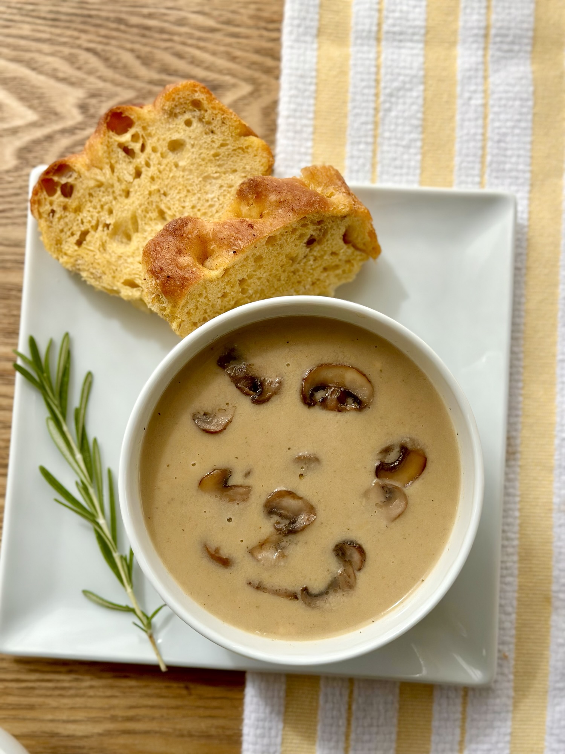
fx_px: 1045
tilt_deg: -86.7
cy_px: 377
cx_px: 282
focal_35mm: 48
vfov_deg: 39.7
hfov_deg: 30.3
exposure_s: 1/1305
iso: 80
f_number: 1.78
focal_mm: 6.86
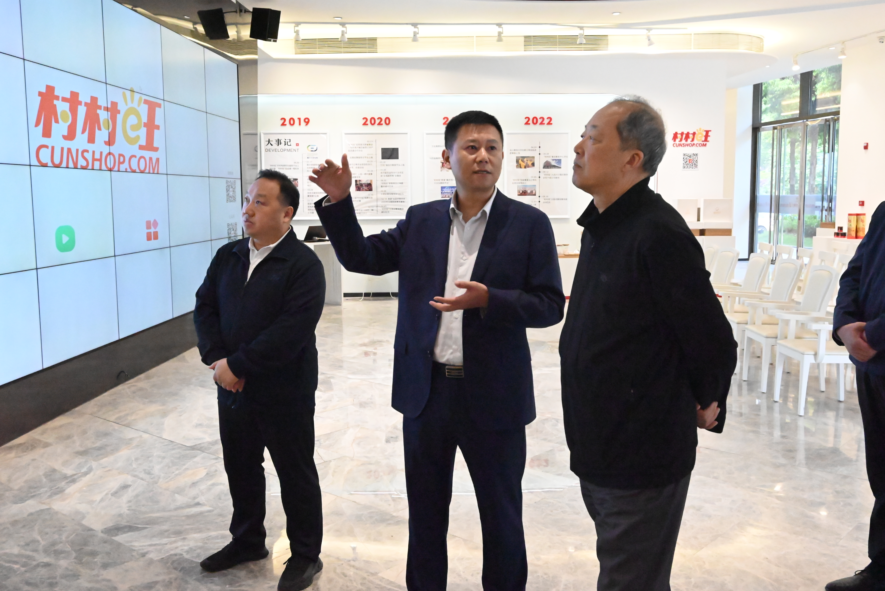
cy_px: 296
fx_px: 848
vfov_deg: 38.4
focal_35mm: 34
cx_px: 442
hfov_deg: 55.1
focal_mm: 34.5
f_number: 11
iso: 25600
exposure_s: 1/500
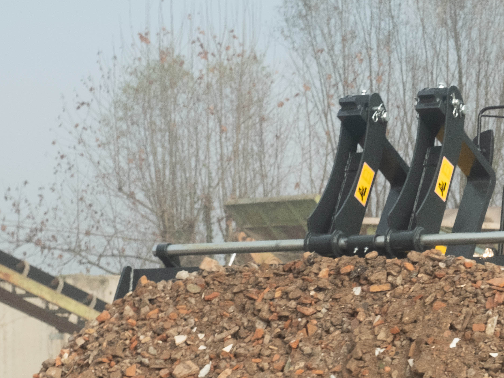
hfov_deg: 12.0
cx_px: 622
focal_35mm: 161
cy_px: 232
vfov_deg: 9.2
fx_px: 2344
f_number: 8
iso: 500
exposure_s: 1/160
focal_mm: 40.1
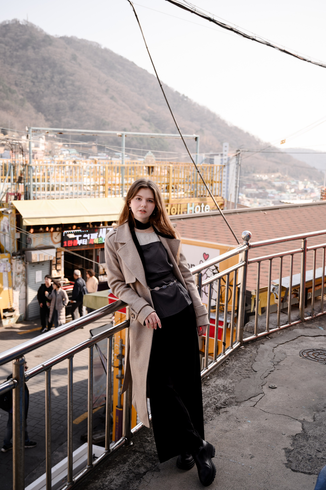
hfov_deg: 30.5
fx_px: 598
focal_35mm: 44
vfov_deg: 44.5
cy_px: 245
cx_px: 163
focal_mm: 44
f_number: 4
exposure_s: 1/500
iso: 100
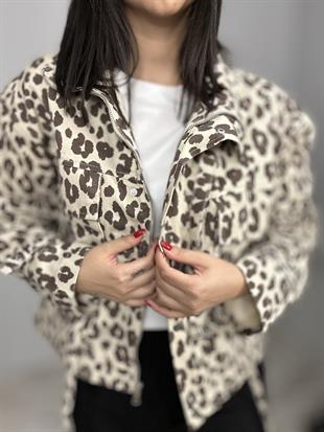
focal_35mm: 30
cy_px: 216
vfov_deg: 59.9
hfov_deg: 46.8
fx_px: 374
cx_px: 162
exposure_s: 1/50
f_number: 1.9
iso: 50
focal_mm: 2.69
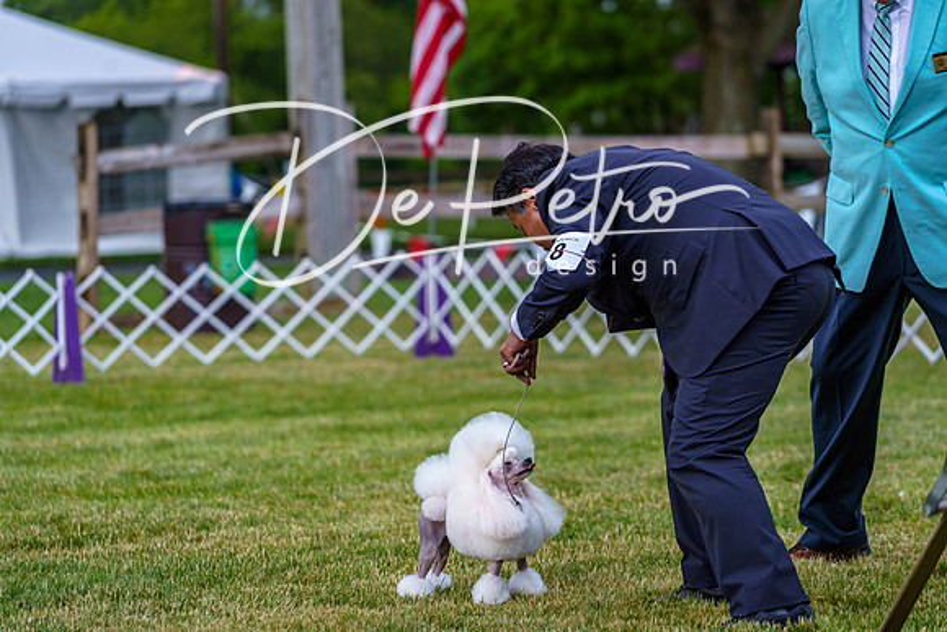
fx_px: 4157
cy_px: 316
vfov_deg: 8.7
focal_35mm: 158
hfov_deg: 13.0
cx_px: 474
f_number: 4
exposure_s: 1/500
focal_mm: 158
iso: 160
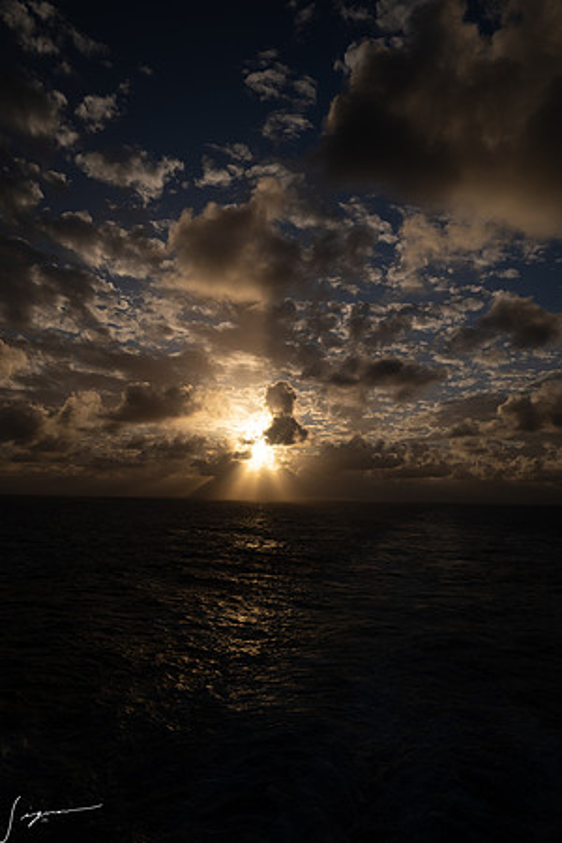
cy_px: 422
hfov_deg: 43.6
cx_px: 281
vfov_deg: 61.9
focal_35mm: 30
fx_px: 702
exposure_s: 1/400
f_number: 13
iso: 125
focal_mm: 30
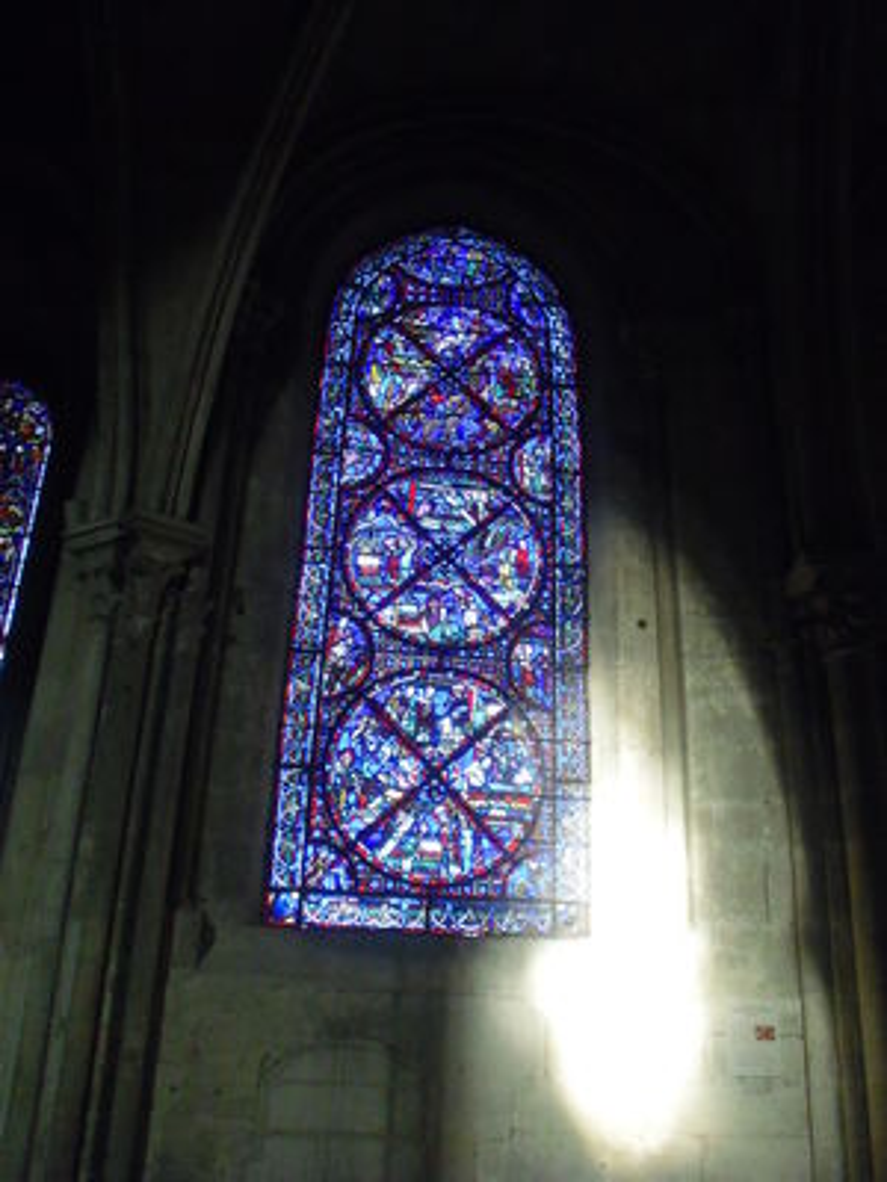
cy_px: 591
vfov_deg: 55.4
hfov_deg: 42.9
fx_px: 1127
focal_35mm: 33
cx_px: 444
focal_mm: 5.58
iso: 400
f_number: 2.8
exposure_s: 1/60
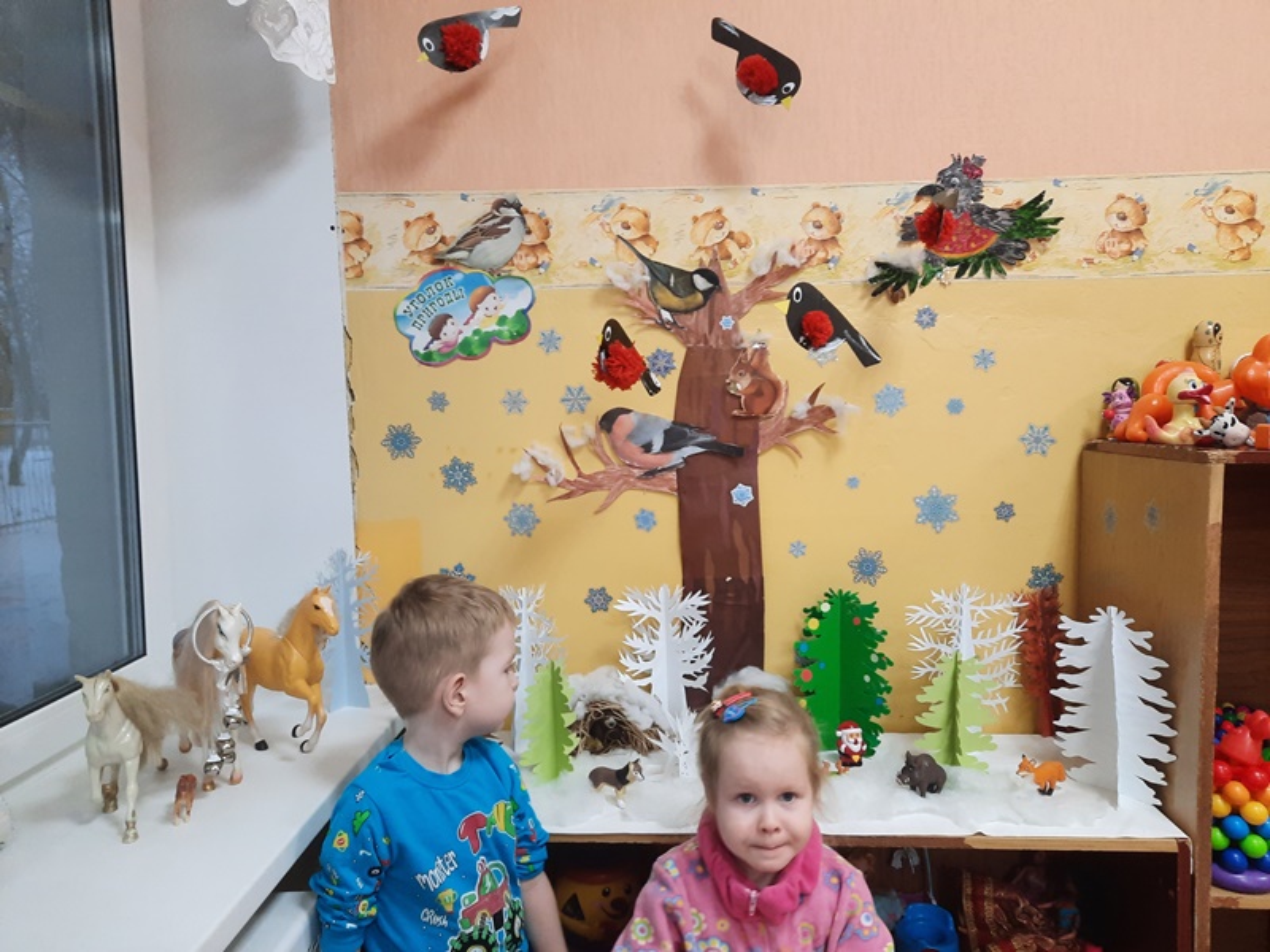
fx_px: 917
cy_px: 476
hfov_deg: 69.4
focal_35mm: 25
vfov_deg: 54.9
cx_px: 635
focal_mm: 4.6
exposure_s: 1/50
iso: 250
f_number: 2
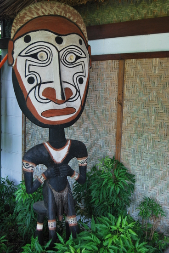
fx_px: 316
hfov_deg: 29.9
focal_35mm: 45
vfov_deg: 43.6
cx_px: 84
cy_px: 126
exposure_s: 1/40
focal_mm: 30
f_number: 4.2
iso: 200
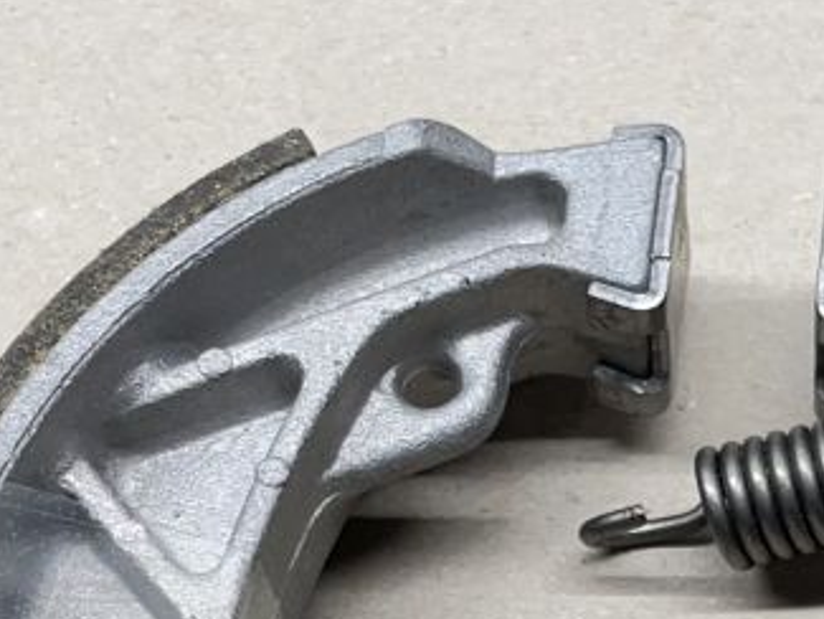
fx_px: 2667
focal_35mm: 112
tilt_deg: -65.1
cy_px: 830
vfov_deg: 12.8
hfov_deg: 17.4
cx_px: 697
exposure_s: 1/100
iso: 64
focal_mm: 4.2
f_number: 1.6
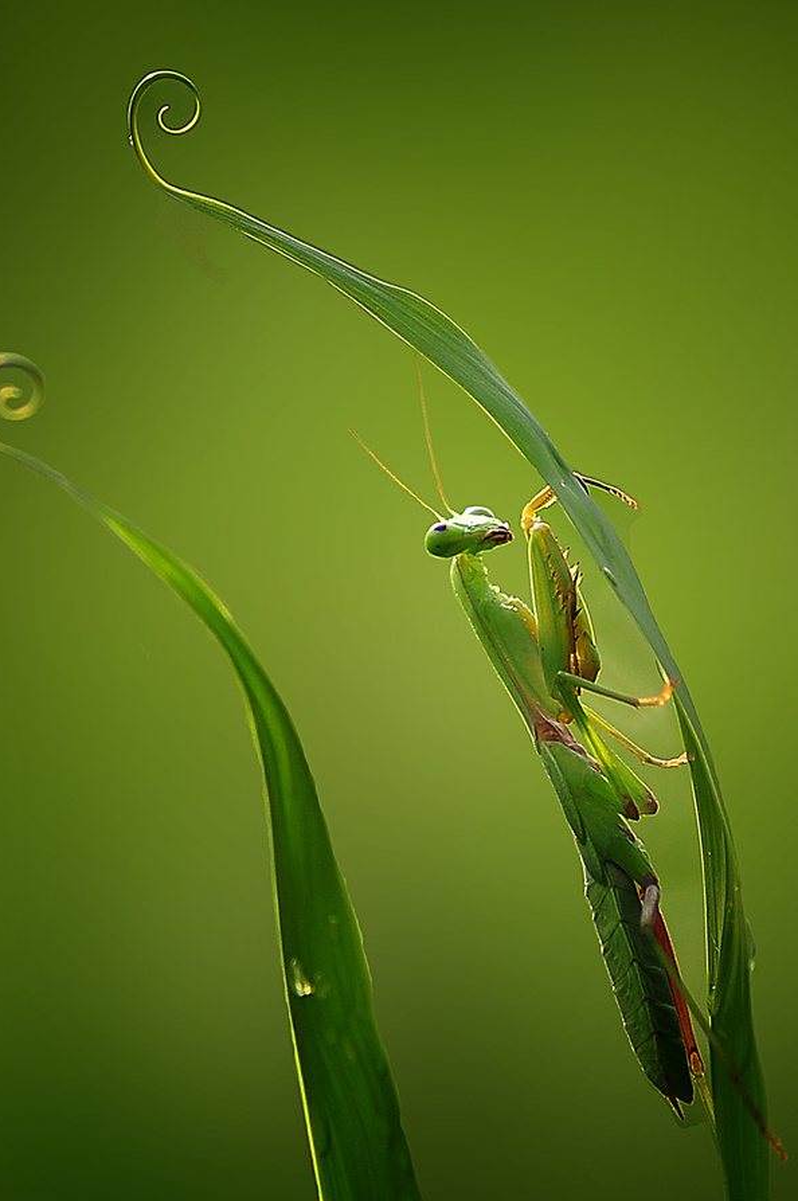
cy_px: 563
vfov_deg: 13.6
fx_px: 5032
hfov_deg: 9.1
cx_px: 373
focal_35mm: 151
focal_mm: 90
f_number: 3.2
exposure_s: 1/800
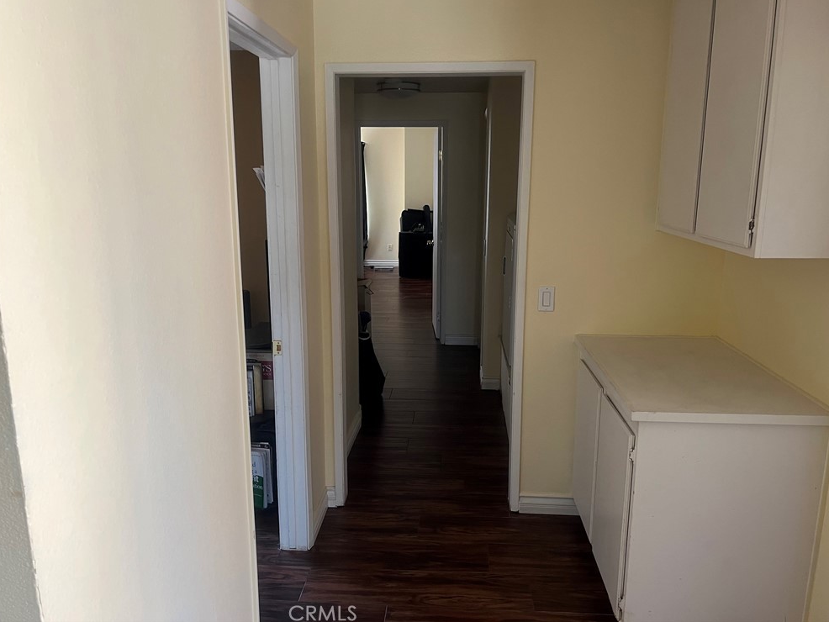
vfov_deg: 51.4
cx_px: 425
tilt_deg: -11.1
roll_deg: +0.1
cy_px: 303
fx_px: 647
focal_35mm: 27
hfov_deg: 65.3
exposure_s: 1/60
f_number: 1.5
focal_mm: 5.7
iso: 160
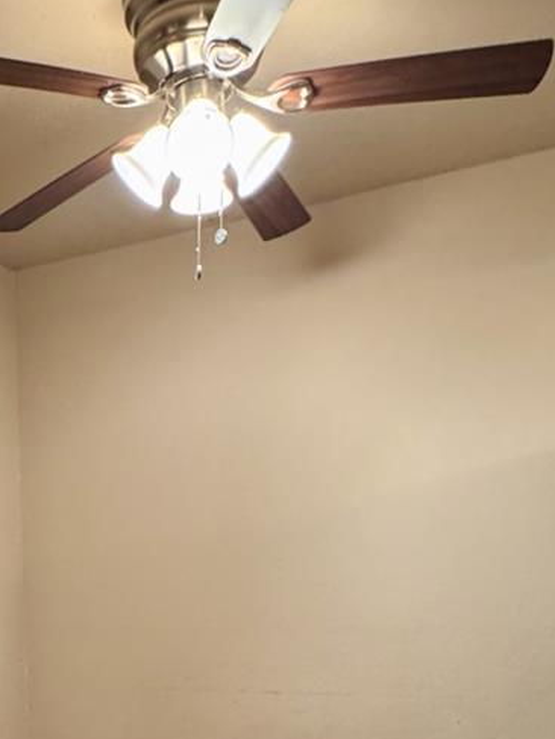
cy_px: 807
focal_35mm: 43
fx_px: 919
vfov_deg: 37.1
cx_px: 51
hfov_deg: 31.9
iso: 320
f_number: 2.2
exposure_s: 1/60
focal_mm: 2.22
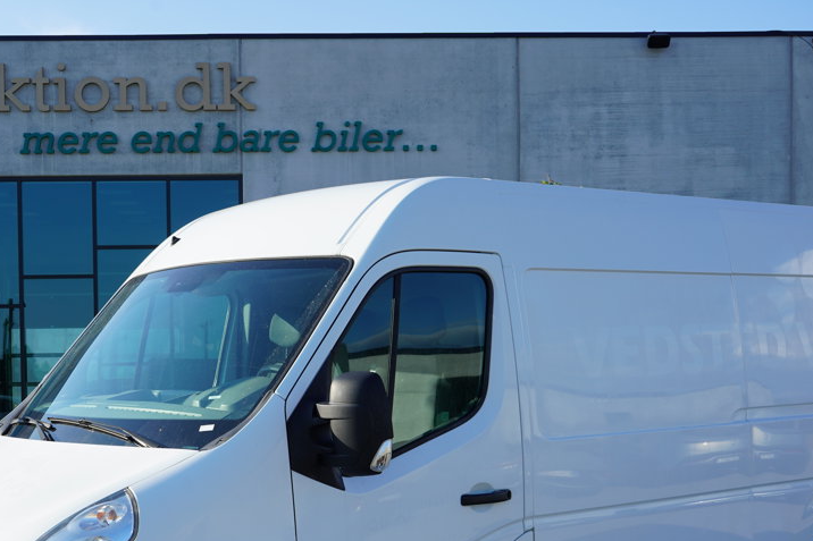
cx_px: 303
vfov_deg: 23.4
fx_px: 1287
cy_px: 434
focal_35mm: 57
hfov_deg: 34.9
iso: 100
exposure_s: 1/125
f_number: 9
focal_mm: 34
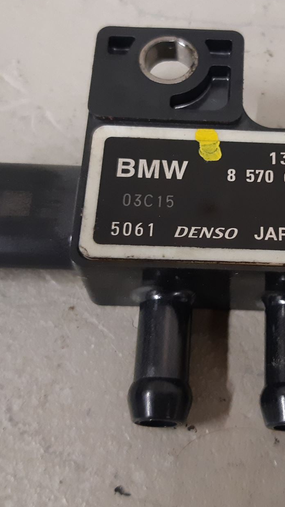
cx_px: 230
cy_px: 218
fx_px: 632
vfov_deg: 43.6
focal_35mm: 47
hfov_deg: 25.0
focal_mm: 3.93
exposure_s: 1/50
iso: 250
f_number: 1.7
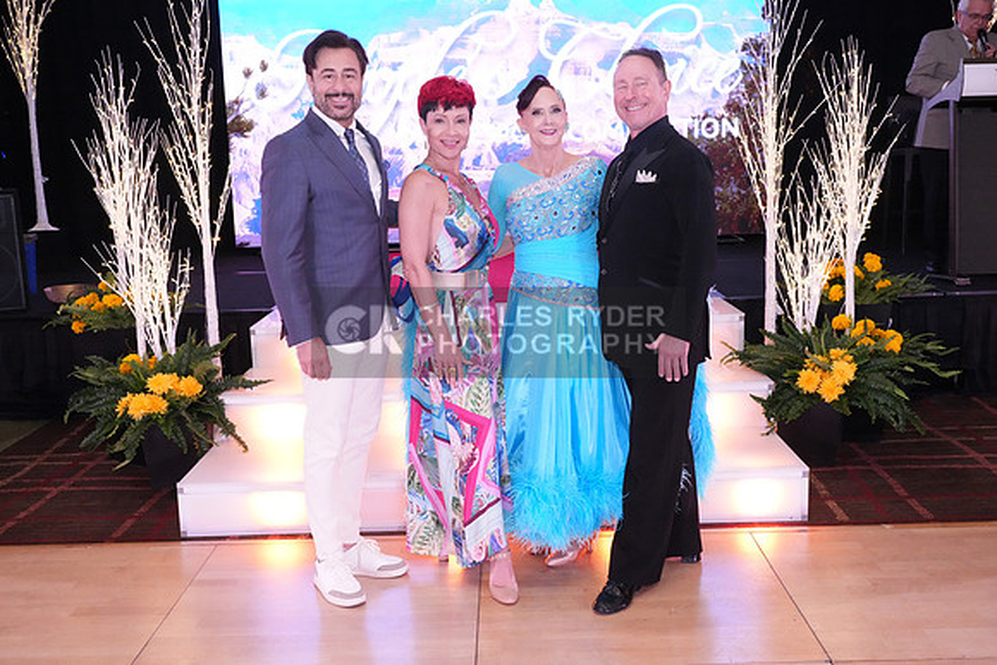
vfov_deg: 36.9
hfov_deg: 53.1
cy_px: 332
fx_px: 997
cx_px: 498
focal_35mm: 36
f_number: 8
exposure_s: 1/250
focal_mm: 36
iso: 8000
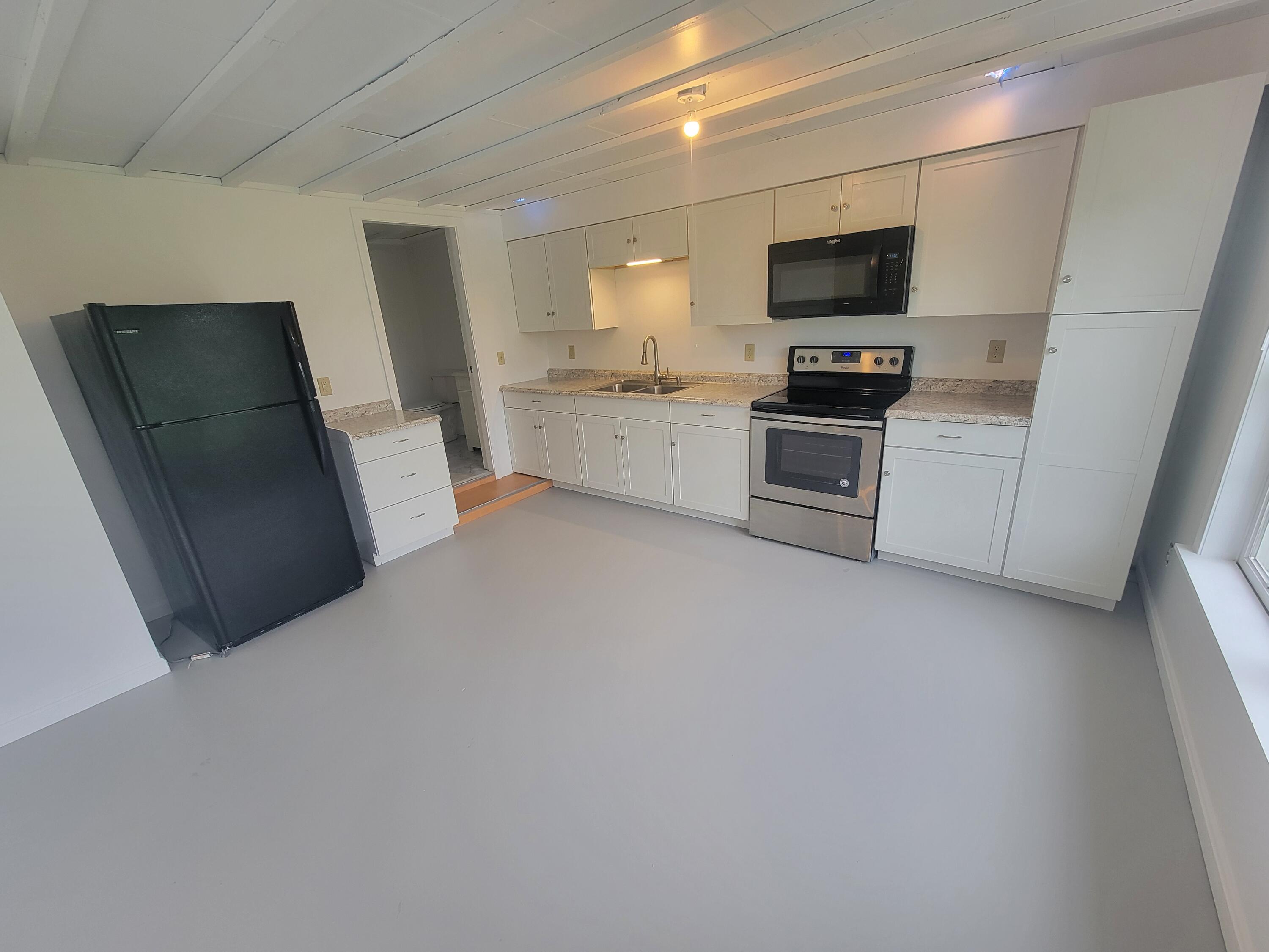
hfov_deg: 106.2
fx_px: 477
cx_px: 634
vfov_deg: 89.9
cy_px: 476
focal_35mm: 13
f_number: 2.2
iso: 125
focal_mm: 2.2
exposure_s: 1/60
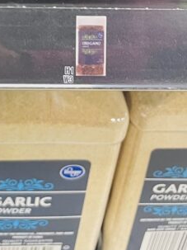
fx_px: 634
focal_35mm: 88
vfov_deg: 19.7
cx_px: -73
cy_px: -113
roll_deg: -1.6
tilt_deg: -30.4
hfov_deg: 15.7
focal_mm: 4.2
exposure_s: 1/60
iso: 400
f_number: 1.6
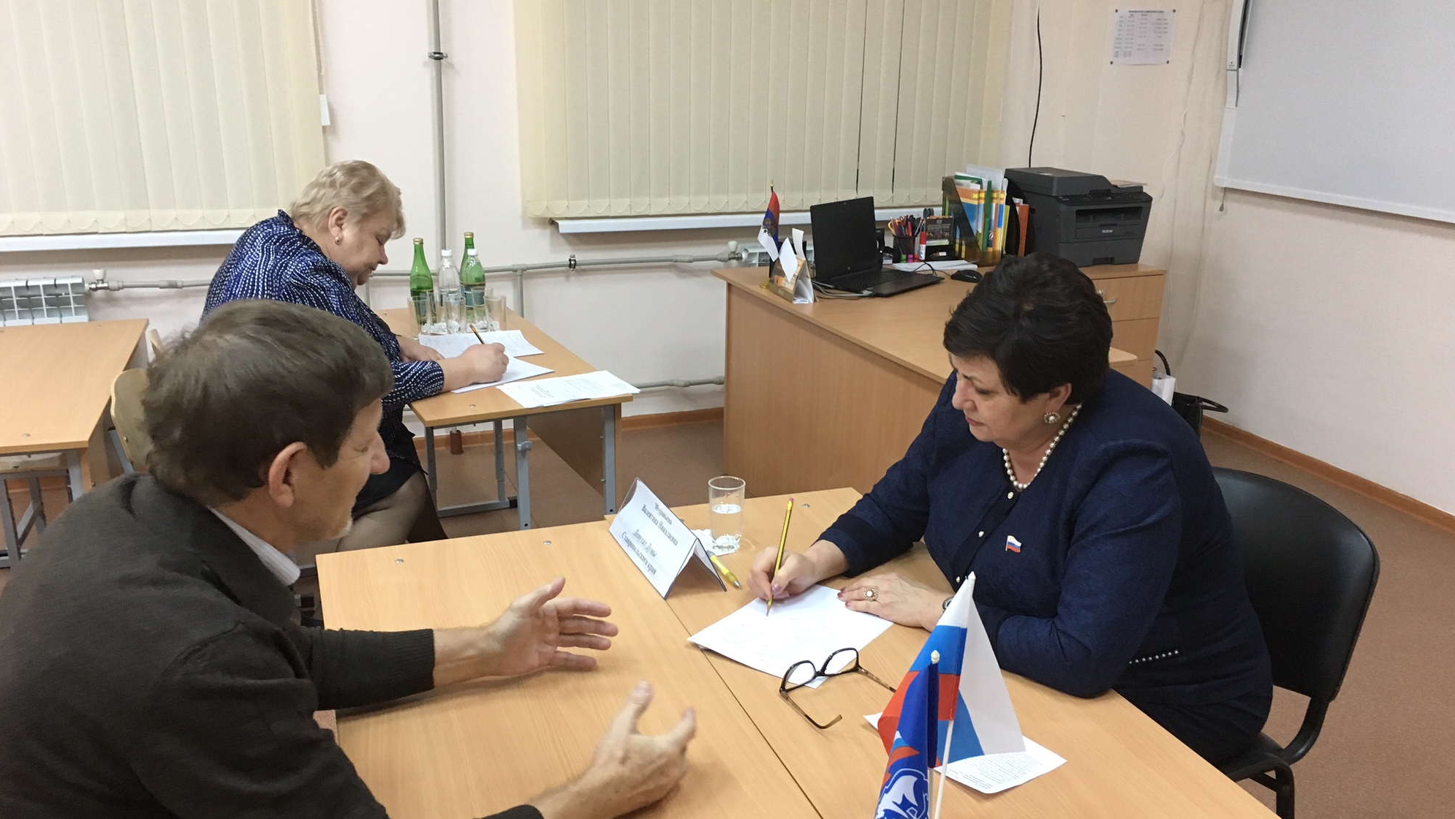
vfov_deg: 36.7
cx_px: 722
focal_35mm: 32
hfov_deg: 61.0
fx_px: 1235
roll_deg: -1.9
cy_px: 442
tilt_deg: -18.1
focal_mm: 4.15
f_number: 2.2
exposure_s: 1/33
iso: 160
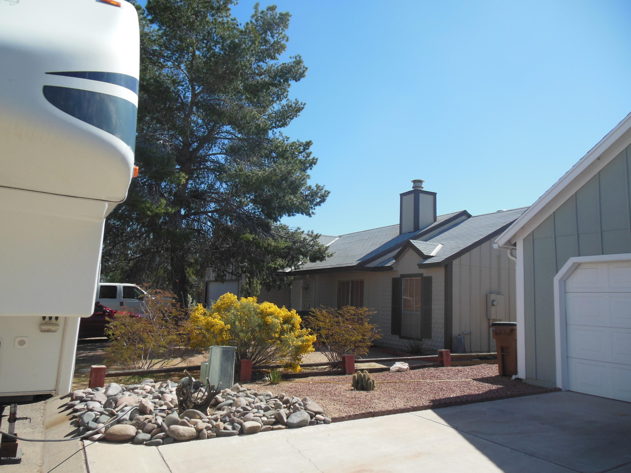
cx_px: 316
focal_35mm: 25
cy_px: 236
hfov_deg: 69.4
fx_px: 456
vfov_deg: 54.9
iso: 125
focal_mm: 4.5
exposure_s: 1/1500
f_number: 3.2
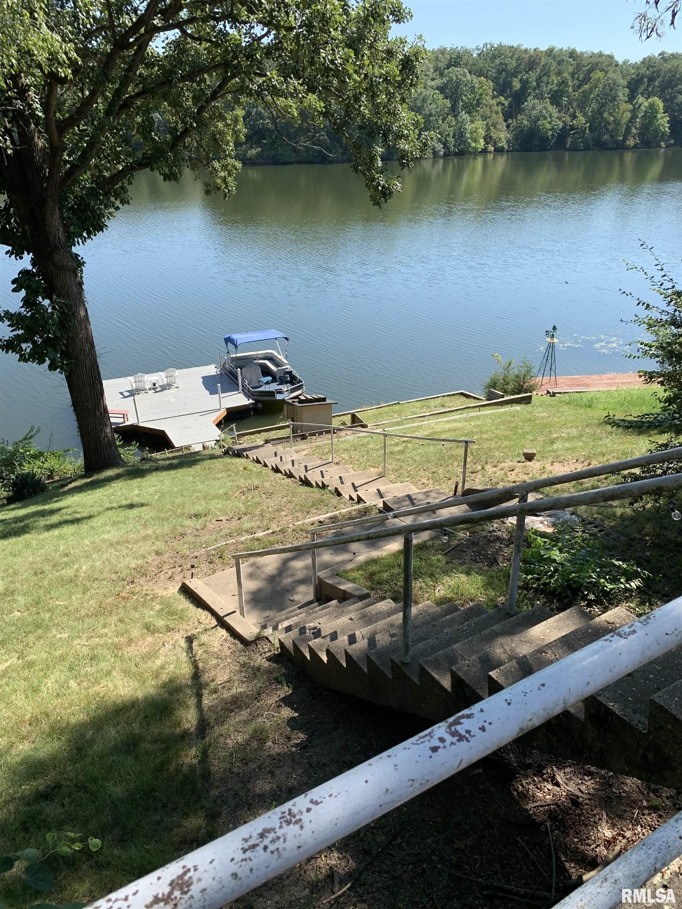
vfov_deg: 67.3
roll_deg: +0.1
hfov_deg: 53.1
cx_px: 341
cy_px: 454
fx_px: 683
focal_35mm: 26
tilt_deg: -25.2
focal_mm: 4.25
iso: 25
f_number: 1.8
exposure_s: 1/1001
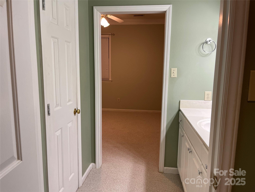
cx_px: 128
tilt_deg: -9.4
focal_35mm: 25
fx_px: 184
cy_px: 96
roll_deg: +0.7
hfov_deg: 69.4
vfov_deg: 54.9
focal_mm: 5.1
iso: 125
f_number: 1.6
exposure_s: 1/120
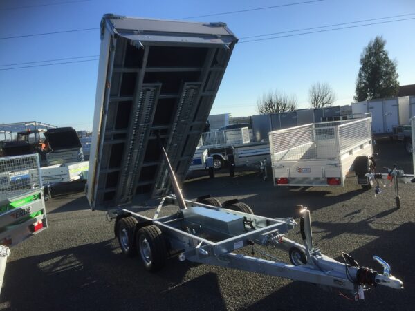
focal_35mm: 29
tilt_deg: -5.3
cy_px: 156
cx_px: 208
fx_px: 348
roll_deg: +5.7
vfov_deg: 48.2
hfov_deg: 61.7
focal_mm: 4.15
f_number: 2.2
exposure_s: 1/1522
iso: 32
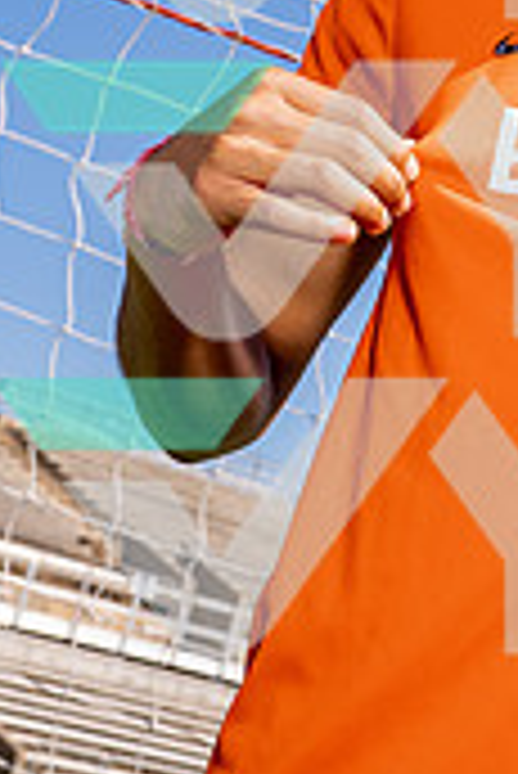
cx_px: 667
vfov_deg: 19.9
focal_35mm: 102
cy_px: 202
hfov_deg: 13.0
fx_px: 2197
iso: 100
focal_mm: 39
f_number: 8
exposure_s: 1/250
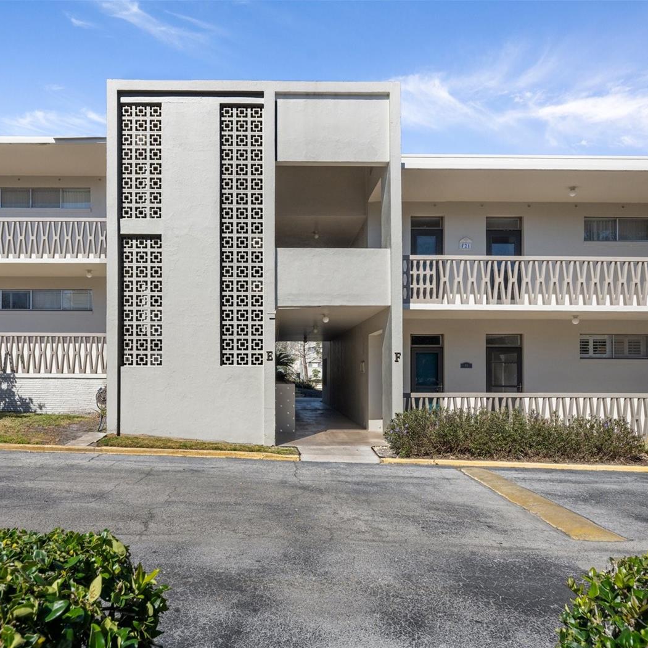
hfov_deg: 69.3
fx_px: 466
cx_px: 282
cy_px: 328
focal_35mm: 22
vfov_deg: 69.6
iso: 400
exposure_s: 1/1600
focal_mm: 17
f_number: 8
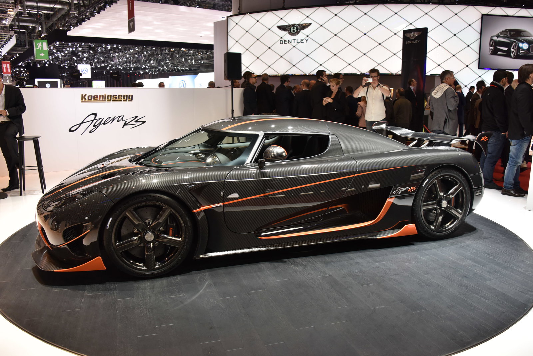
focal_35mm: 28
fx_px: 415
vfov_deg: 46.4
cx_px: 266
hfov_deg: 65.5
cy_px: 178
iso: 800
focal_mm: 28
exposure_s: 1/100
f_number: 5.6
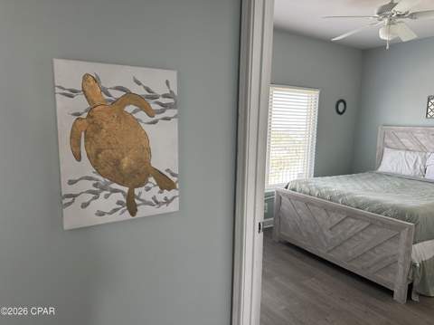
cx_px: 217
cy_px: 162
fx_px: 301
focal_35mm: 24
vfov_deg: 56.7
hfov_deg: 71.7
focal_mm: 6.86
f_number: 1.78
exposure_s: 1/111
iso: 250
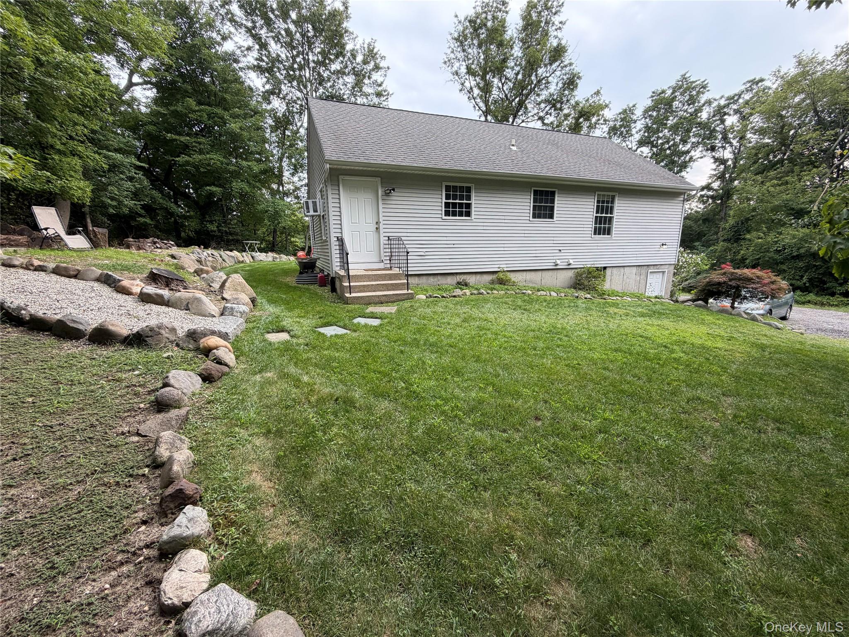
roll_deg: +1.6
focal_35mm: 14
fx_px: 343
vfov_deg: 85.7
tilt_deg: -11.1
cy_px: 318
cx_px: 424
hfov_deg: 102.1
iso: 64
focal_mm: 2.22
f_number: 2.2
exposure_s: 1/121
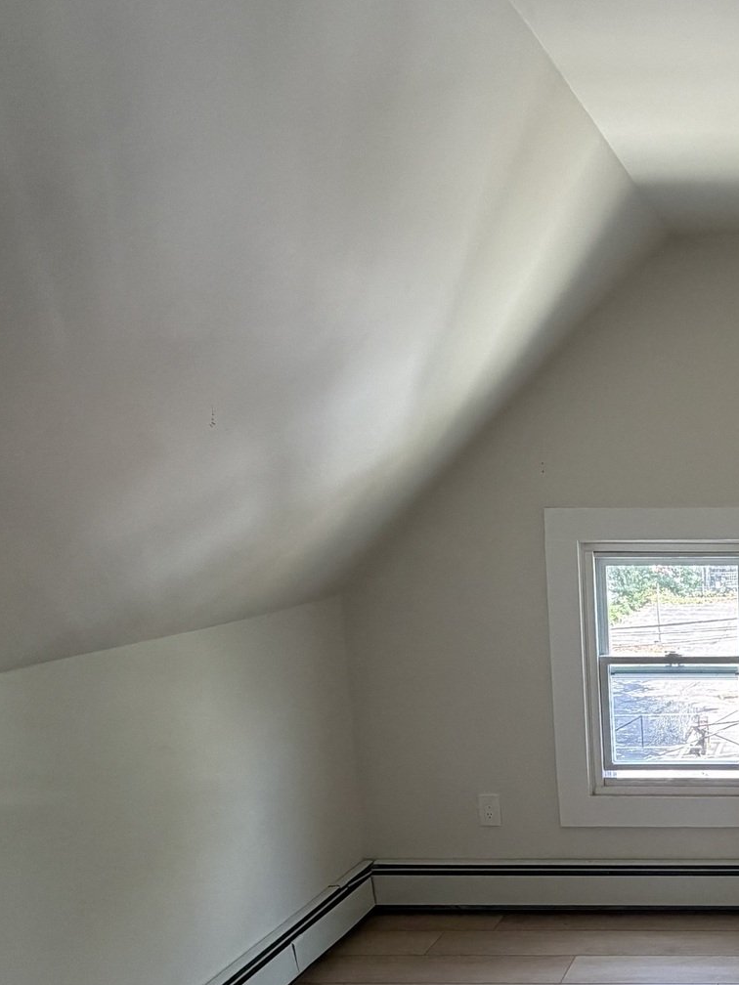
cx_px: 820
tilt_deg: -9.7
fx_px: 911
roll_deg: +0.1
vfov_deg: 55.5
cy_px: 665
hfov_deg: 36.9
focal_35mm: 32
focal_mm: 2.22
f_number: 2.2
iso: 200
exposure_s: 1/121
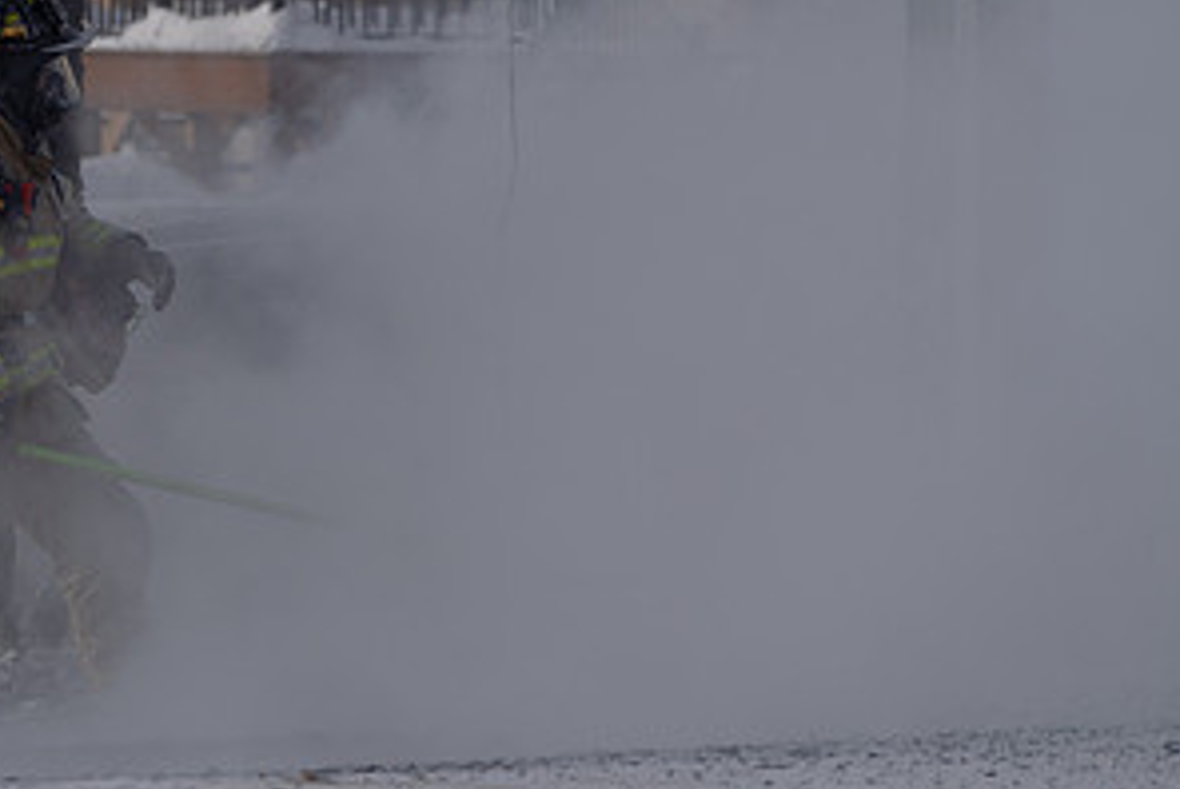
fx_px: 13977
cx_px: 351
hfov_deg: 4.8
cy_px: 158
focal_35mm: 426
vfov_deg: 3.2
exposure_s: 1/2000
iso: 250
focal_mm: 200
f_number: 5
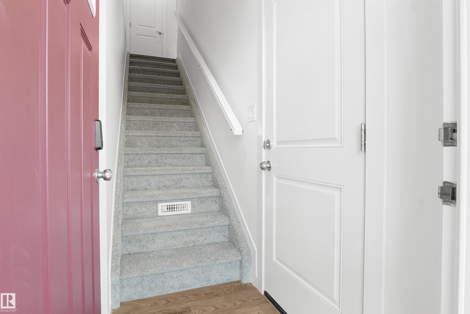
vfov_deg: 67.4
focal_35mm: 18
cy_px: 157
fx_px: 235
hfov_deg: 90.0
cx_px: 235
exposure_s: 1/30
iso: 2000
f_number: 8
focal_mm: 12
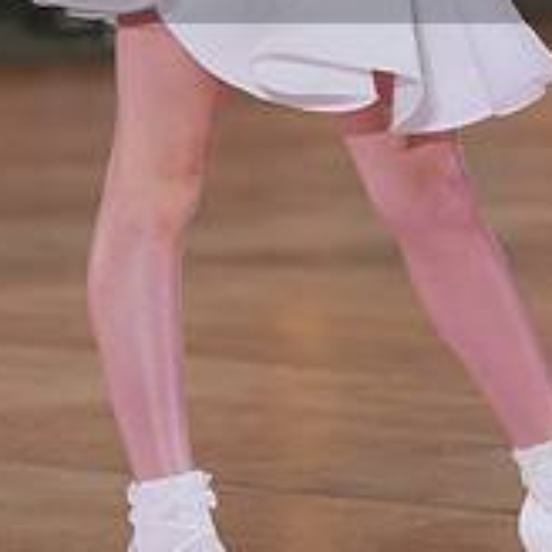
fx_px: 9255
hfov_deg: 3.4
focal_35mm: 513
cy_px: -88
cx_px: 416
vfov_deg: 3.4
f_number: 4
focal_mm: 171
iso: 1250
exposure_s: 1/400
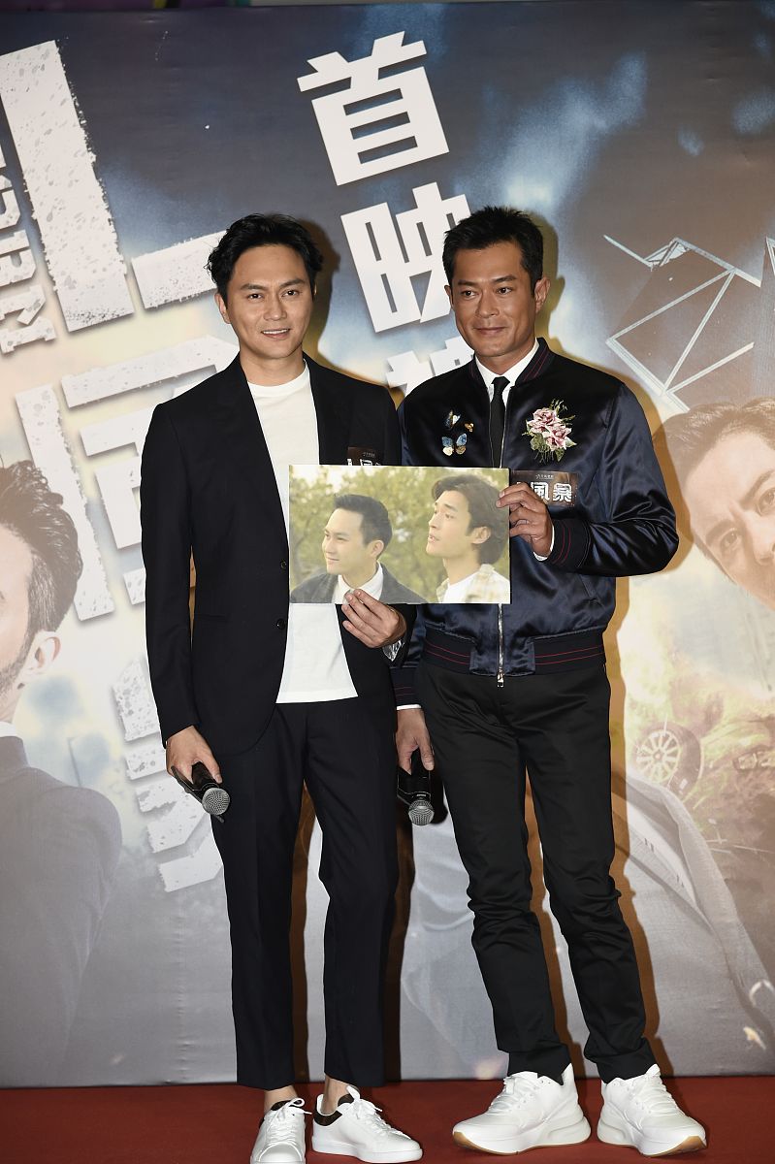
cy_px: 582
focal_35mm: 95
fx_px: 3070
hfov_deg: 14.4
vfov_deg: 21.5
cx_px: 388
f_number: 6.3
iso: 1600
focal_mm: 95
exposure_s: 1/250
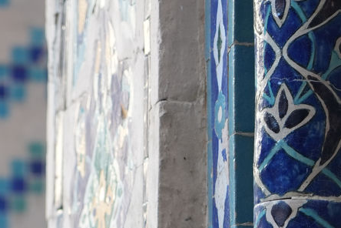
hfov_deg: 5.4
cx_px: 18
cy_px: 392
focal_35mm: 378
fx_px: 3580
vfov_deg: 3.6
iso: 500
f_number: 4
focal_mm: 105
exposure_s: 1/160
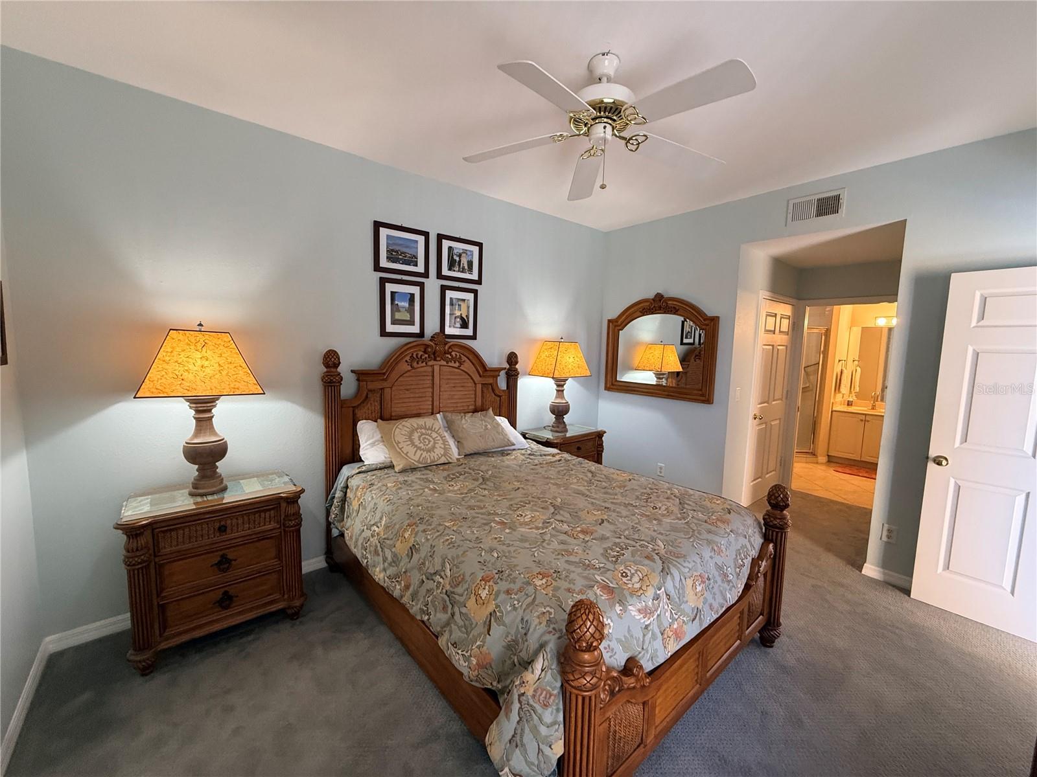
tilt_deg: -5.6
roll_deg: -1.5
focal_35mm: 14
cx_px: 518
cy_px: 388
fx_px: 419
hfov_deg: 102.1
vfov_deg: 85.7
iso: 400
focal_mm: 2.22
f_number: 2.2
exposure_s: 1/88
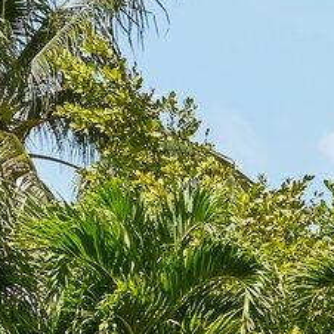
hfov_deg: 10.2
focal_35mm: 135
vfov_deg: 12.0
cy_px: 577
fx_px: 1472
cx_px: 941
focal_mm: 17.5
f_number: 13
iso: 800
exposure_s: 1/500
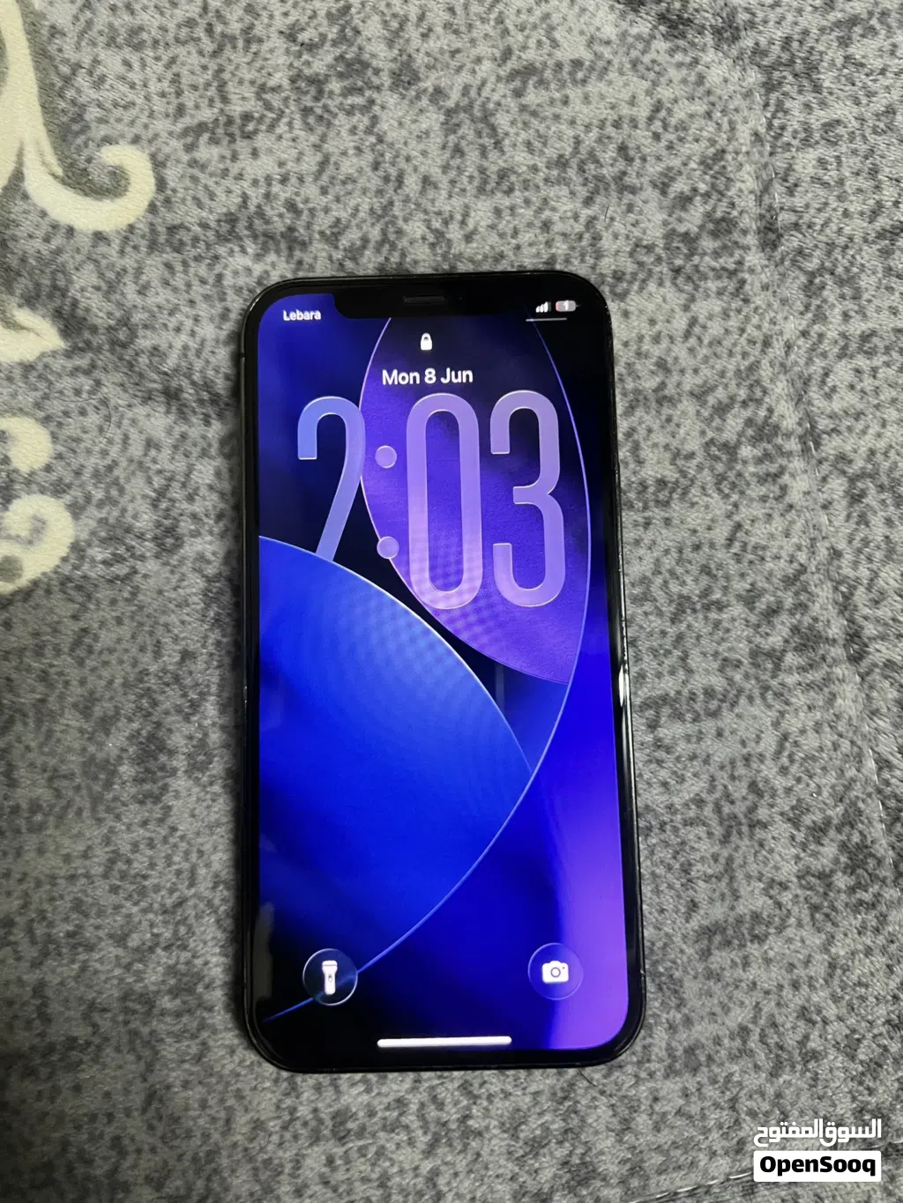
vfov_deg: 67.3
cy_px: 602
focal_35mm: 26
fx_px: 904
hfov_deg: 53.1
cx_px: 452
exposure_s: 1/30
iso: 800
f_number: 1.5
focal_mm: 5.7
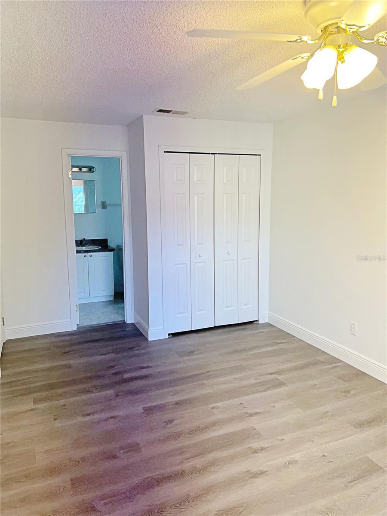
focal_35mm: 26
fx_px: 388
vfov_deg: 67.3
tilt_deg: -8.3
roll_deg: +0.9
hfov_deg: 53.1
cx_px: 194
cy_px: 258
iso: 64
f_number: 1.5
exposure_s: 1/133
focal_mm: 5.7
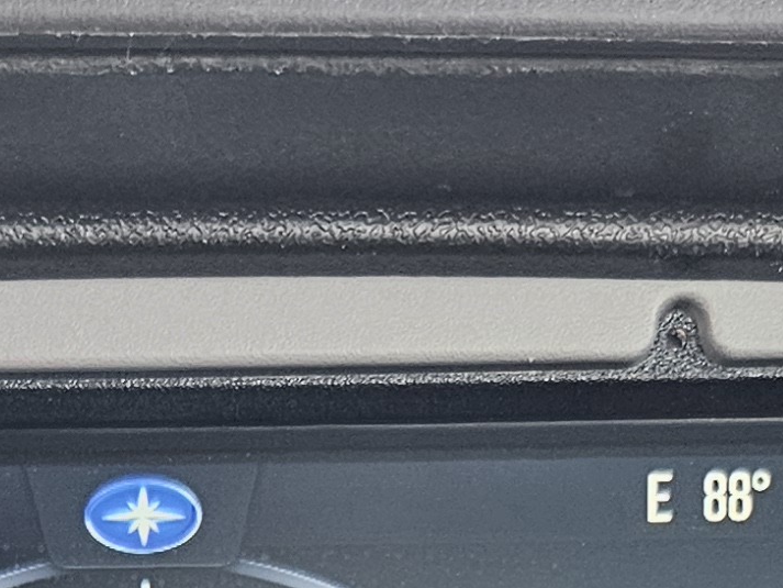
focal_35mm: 129
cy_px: 1534
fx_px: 2918
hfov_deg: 15.2
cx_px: 119
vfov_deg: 9.8
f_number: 1.8
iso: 160
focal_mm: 5.4
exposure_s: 1/120
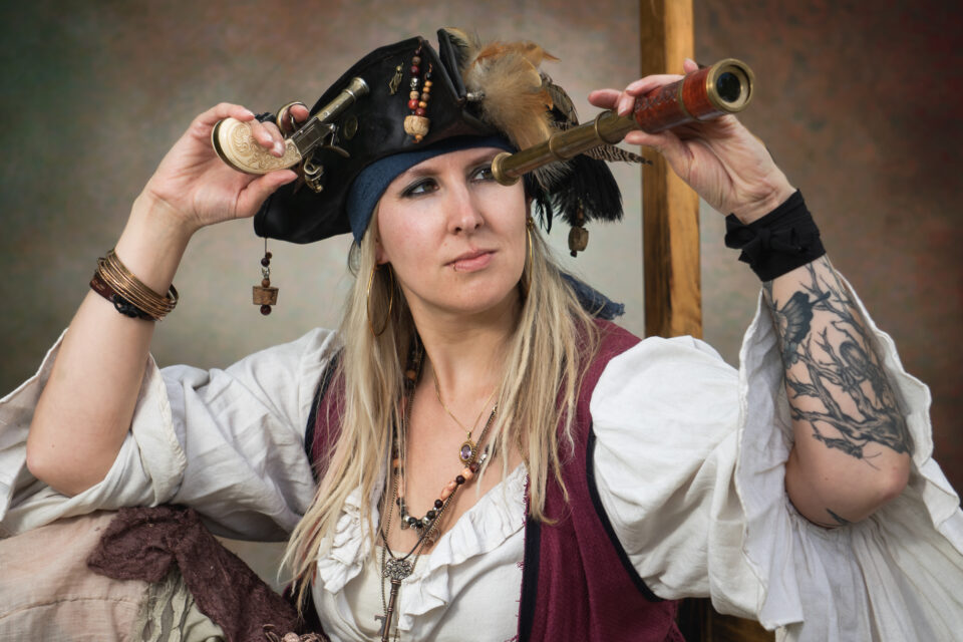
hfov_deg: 18.8
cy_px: 321
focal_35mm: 109
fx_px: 2916
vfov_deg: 12.6
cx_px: 482
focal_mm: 73
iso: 100
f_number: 5.6
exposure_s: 1/200
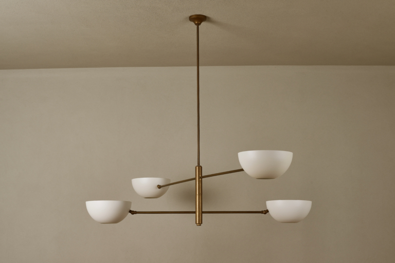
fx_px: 636
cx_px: 198
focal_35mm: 58
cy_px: 132
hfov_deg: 34.5
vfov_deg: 23.4
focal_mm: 58
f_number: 11
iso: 125
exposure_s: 1/125
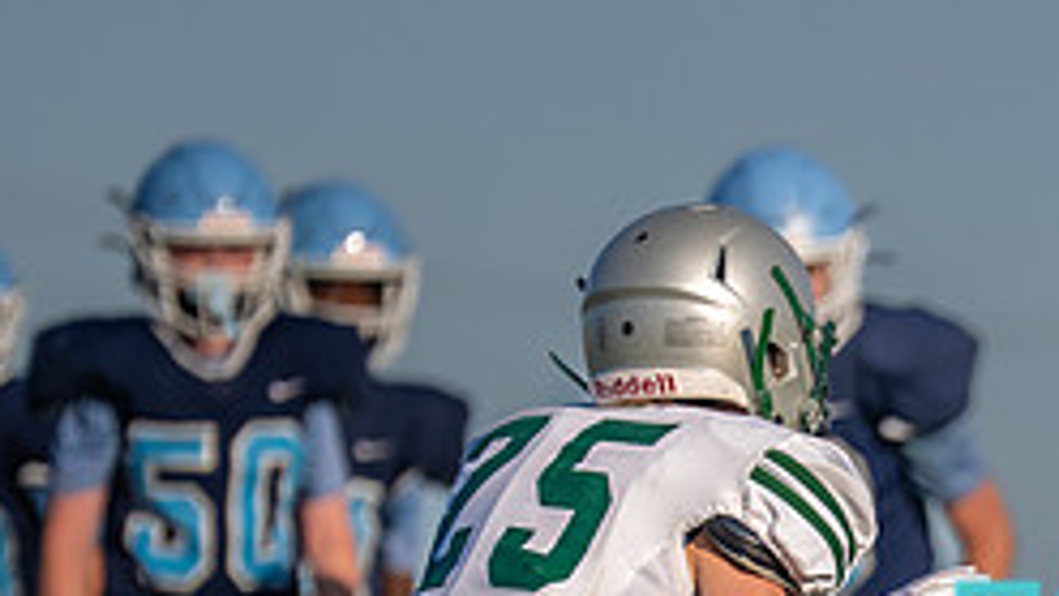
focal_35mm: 589
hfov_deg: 3.7
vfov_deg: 2.1
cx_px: 969
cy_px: 749
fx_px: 16541
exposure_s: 1/10000
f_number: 2.8
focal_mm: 182
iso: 250
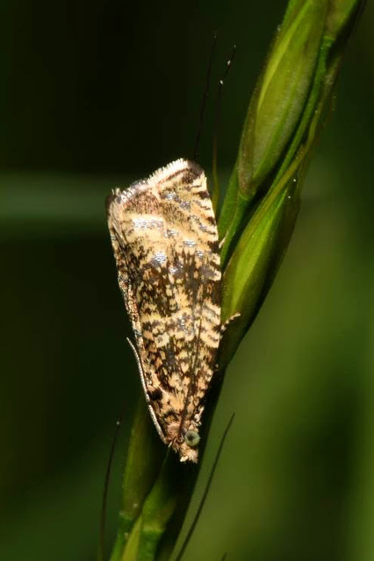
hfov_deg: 8.7
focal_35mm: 158
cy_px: 280
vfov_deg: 13.0
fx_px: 2457
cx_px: 187
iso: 100
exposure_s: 1/60
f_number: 32
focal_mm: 105
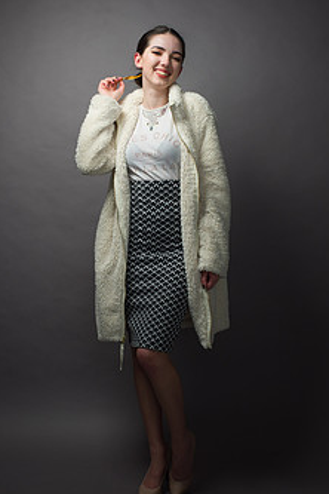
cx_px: 169
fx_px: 631
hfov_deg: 29.2
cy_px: 214
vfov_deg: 42.7
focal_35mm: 46
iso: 100
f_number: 9
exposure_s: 1/160
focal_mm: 34
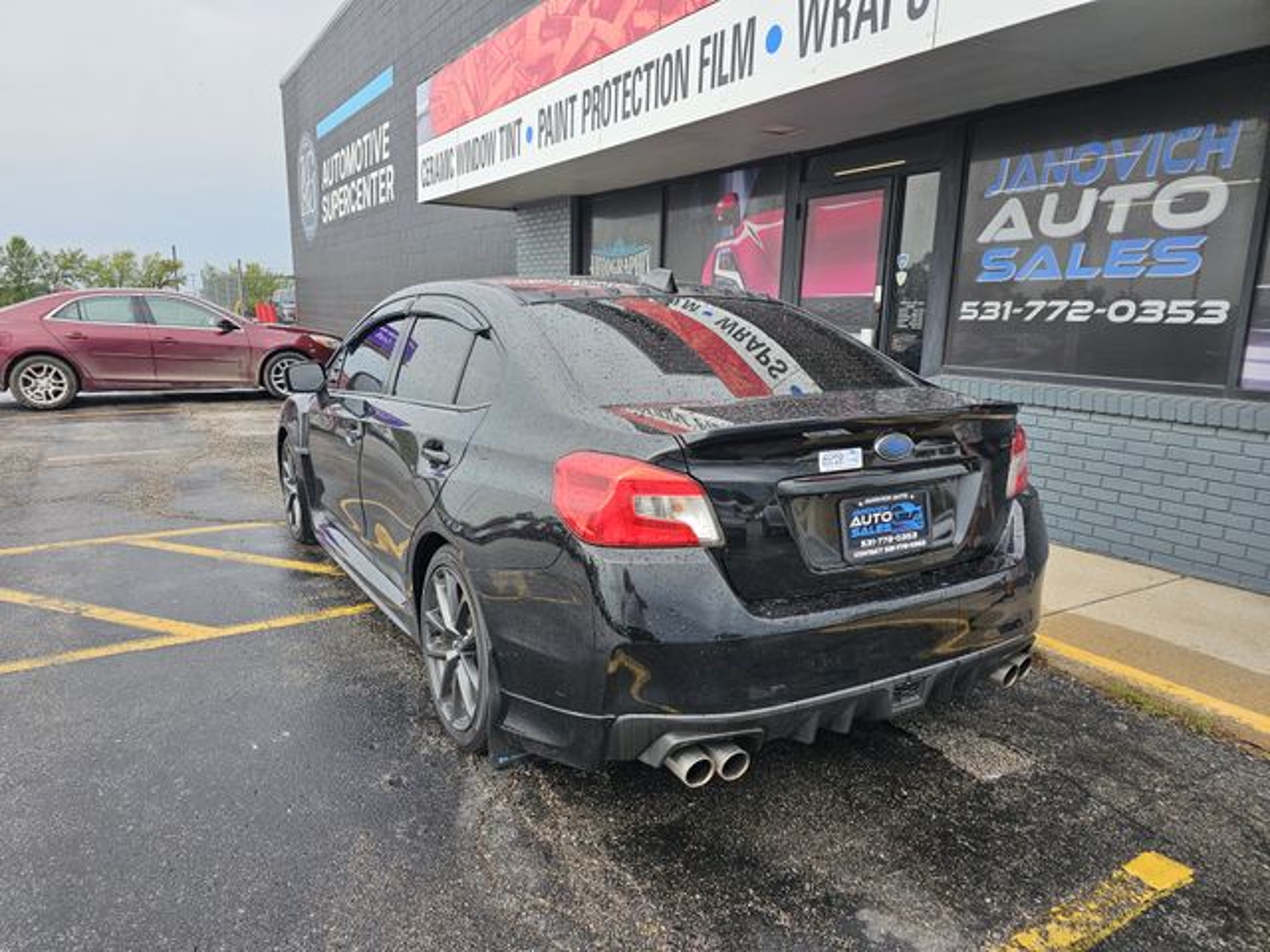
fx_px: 844
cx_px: 635
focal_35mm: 23
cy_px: 476
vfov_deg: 58.9
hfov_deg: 73.9
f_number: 1.7
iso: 10
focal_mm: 6.3
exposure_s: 1/201
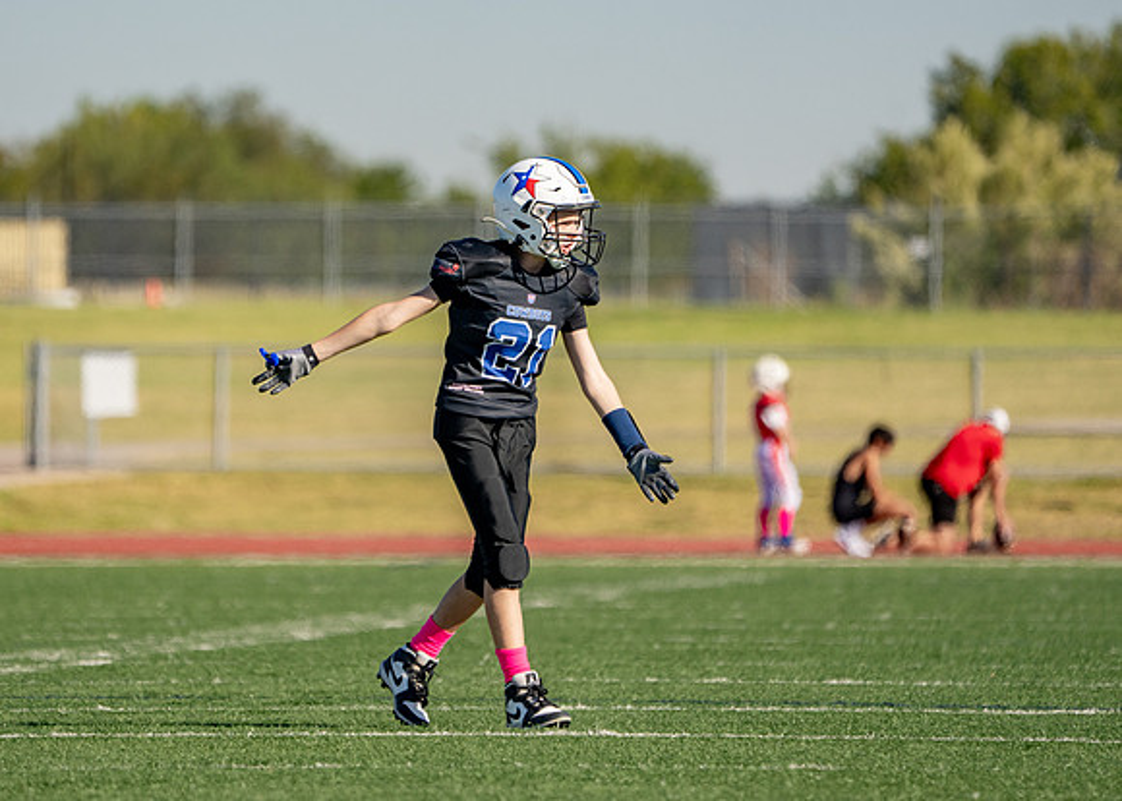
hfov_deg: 3.9
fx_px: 16411
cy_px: 342
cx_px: 460
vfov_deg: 2.8
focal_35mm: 515
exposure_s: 1/2000
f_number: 5.6
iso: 320
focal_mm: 400
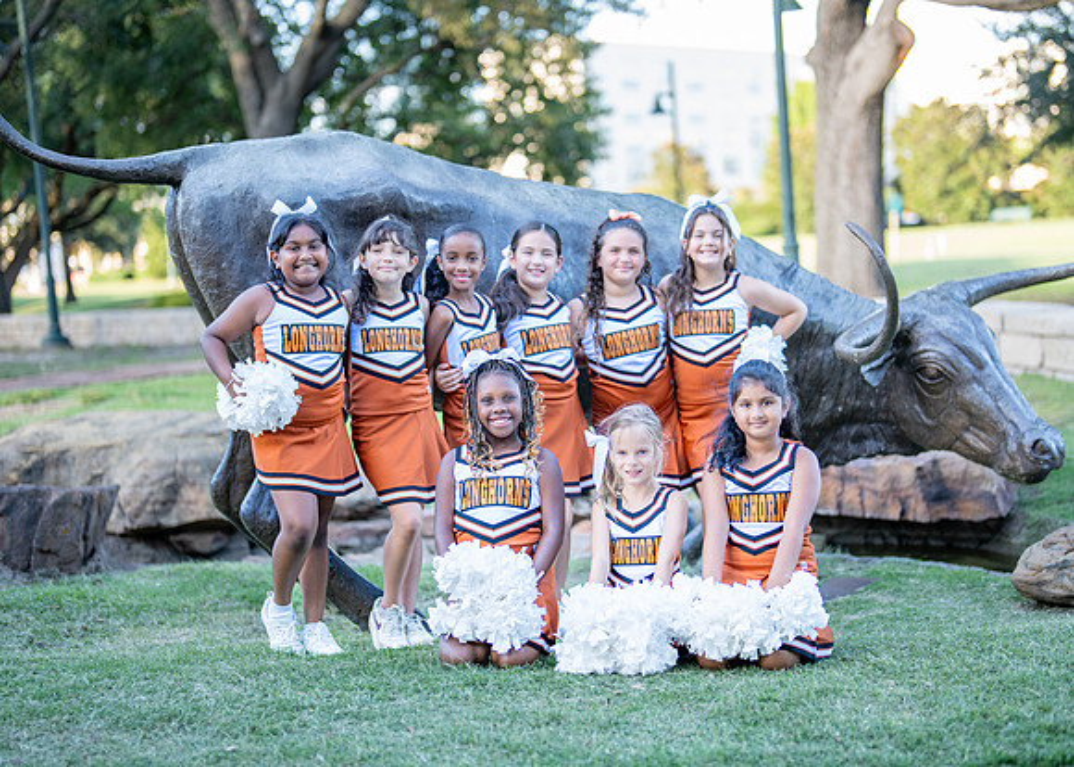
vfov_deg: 23.2
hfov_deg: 32.1
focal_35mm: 61
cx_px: 590
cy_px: 399
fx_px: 1864
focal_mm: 50
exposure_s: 1/800
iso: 250
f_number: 1.2
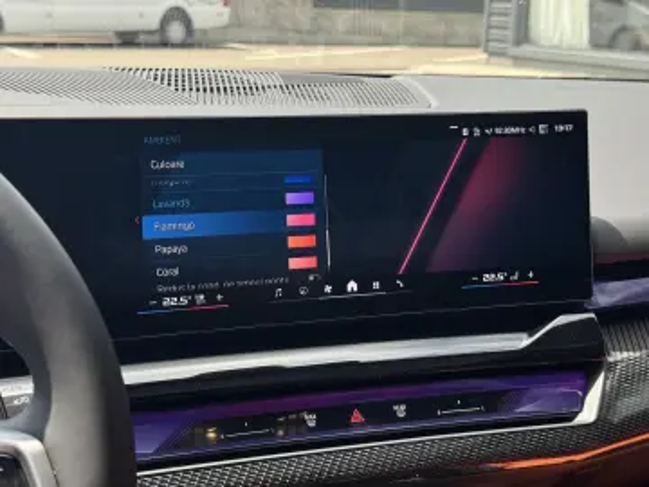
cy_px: 244
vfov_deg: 30.3
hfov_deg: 39.7
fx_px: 900
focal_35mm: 48
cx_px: 324
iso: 64
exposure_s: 1/354
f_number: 1.78
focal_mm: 6.76
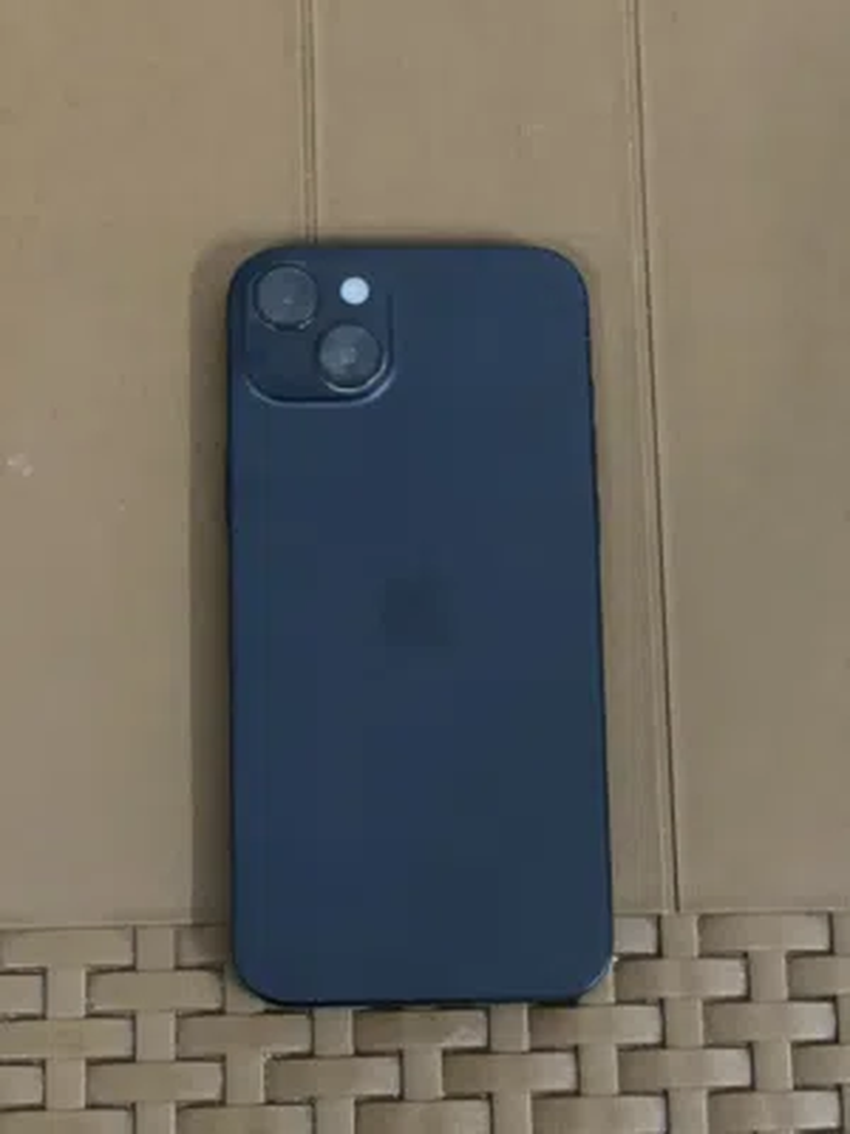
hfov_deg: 19.1
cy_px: 567
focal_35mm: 77
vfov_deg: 25.3
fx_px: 2521
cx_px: 425
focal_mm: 9
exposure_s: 1/14
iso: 1250
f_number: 2.8
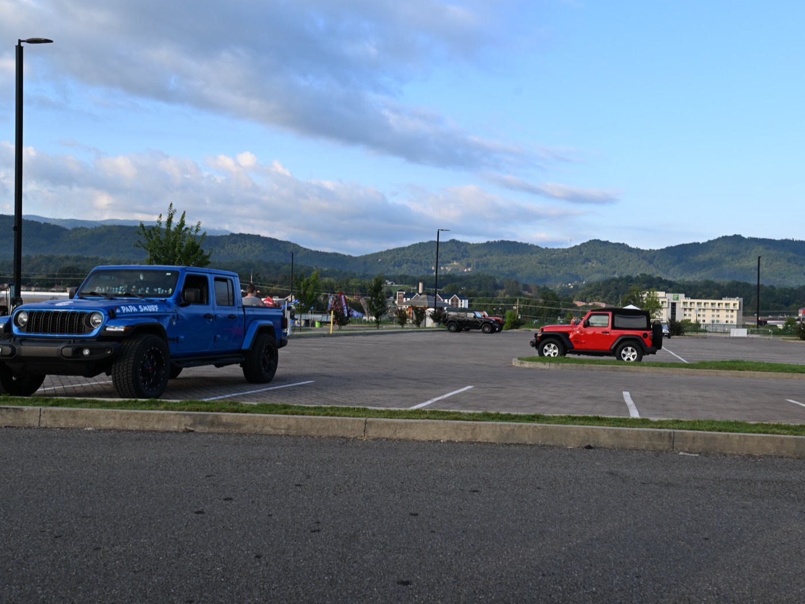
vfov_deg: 43.0
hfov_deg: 55.1
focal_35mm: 33
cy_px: 303
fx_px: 768
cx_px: 460
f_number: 7.1
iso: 400
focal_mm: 30
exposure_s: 1/500
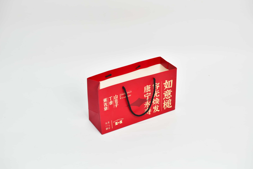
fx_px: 436
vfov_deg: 21.9
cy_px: 84
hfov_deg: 32.4
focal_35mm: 62
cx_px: 126
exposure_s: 1/30
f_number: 7.1
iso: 400
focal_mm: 62
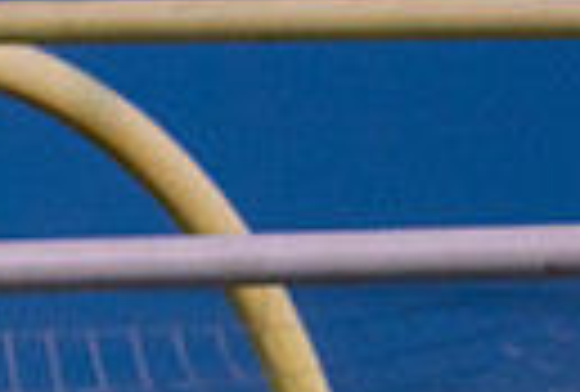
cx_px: -1013
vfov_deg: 1.1
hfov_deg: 1.7
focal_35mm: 1233
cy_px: 1024
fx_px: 19935
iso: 3200
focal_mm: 200
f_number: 2.8
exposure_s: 1/1000
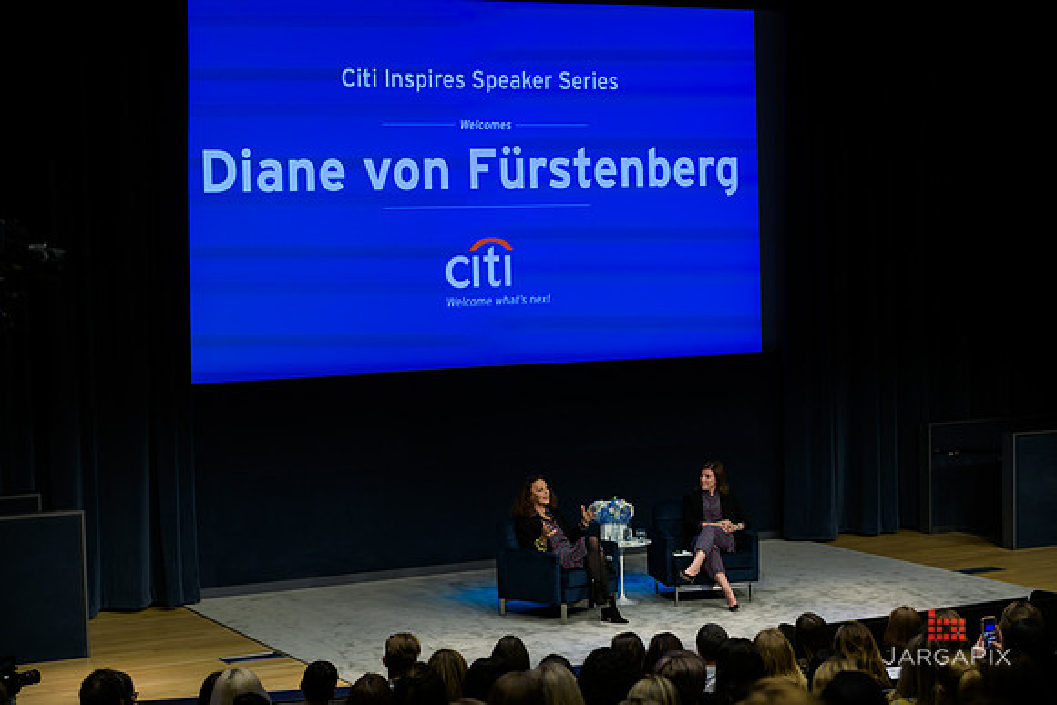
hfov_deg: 26.0
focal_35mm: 78
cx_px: 528
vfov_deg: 17.5
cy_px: 352
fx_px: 2291
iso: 200
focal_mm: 78
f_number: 3.2
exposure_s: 1/60
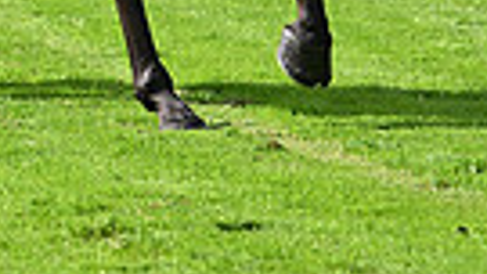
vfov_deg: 1.3
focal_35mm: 900
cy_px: -409
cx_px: 58
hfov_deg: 2.4
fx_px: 11624
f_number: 5
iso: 500
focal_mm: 200
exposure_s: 1/2000
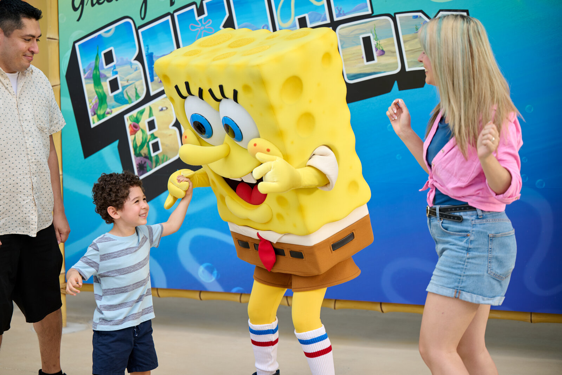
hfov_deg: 24.8
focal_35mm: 82
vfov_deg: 16.7
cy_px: 188
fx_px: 1280
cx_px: 281
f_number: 2.8
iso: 100
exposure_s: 1/2500
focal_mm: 82
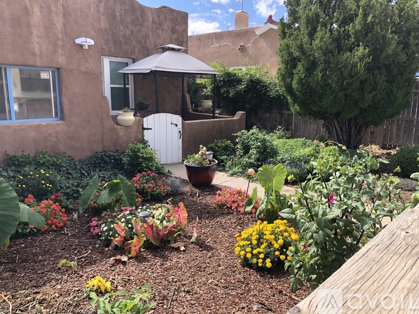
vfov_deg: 49.7
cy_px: 157
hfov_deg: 63.5
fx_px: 339
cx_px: 210
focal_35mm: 28
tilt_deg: -10.0
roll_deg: -1.0
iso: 20
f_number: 1.8
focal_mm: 4
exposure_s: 1/899
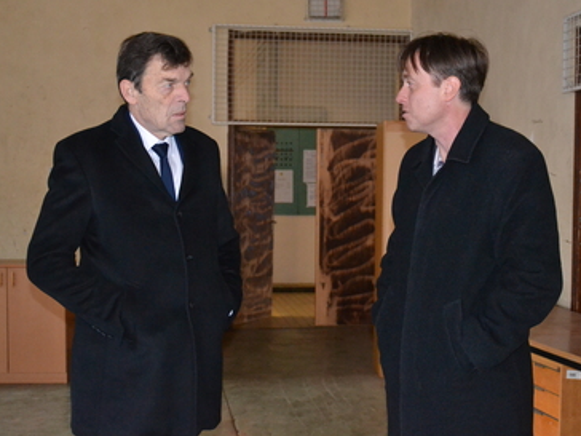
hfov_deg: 33.8
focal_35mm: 57
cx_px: 281
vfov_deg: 25.7
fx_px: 957
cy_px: 204
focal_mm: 32
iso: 3200
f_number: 4.2
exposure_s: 1/60
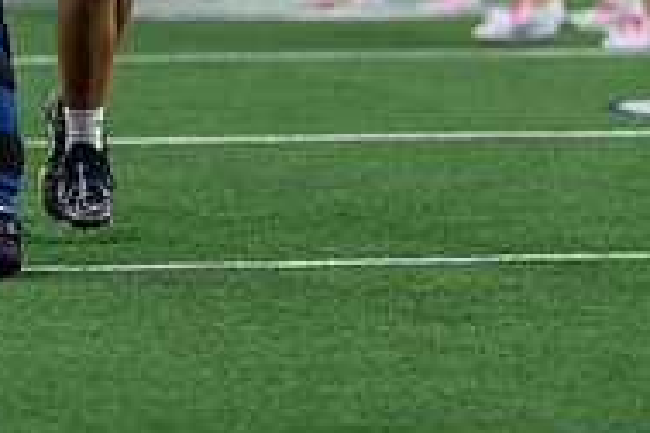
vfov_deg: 2.8
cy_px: -124
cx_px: 81
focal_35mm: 495
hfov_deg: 4.2
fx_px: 8937
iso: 1250
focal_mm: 135
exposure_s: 1/1250
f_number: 1.8
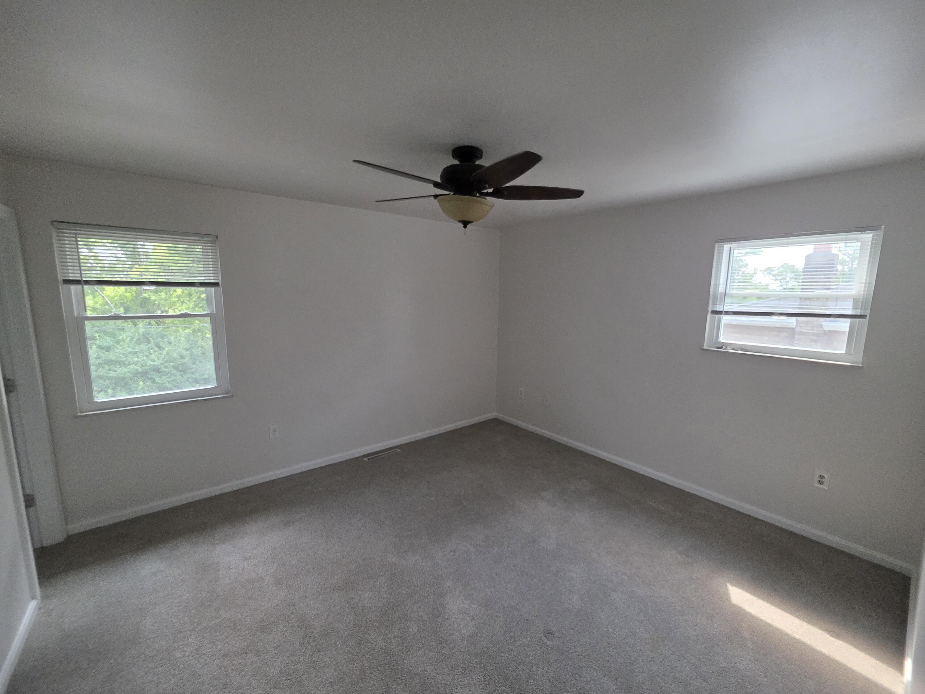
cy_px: 347
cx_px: 462
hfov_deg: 106.2
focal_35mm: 13
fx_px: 347
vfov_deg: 89.9
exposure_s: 1/359
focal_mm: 2.2
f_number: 1.9
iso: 500
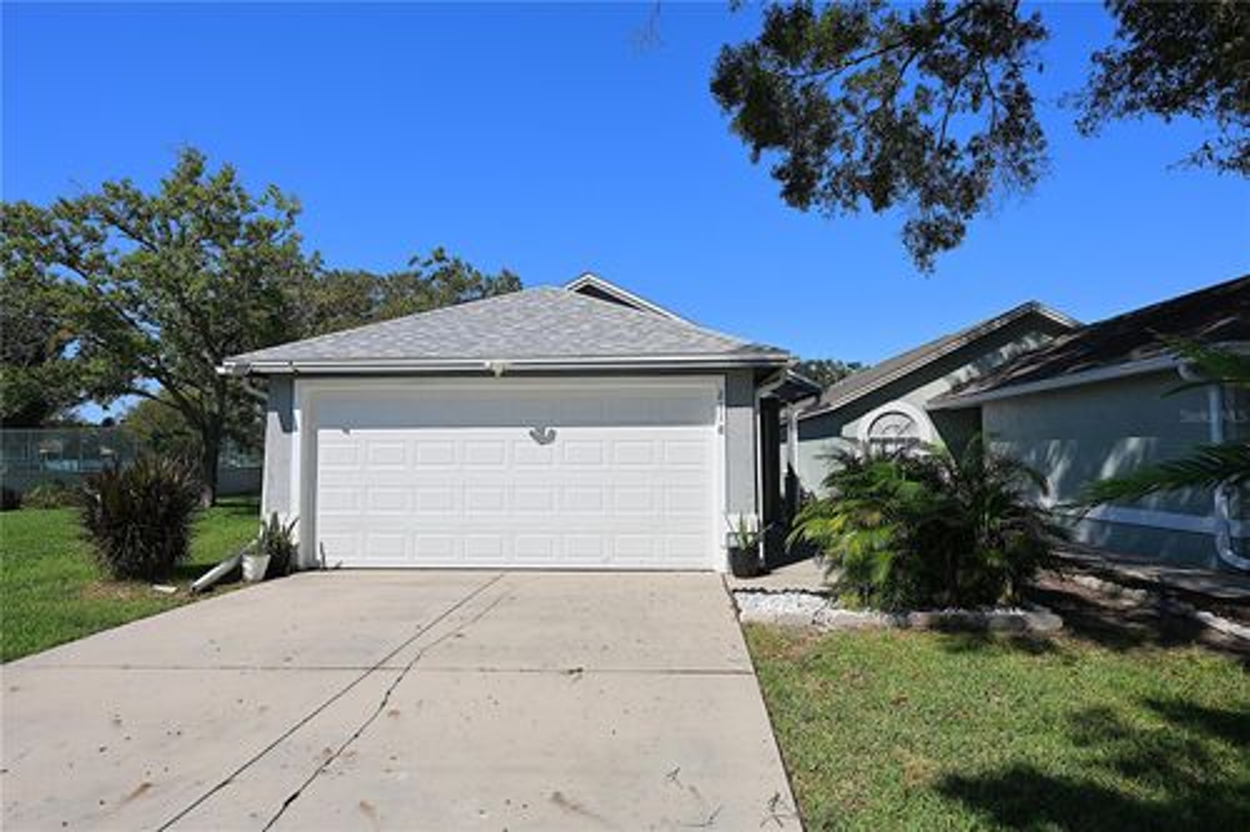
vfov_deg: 63.2
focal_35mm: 20
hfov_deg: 85.4
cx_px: 625
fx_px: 677
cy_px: 416
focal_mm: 19.5
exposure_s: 1/200
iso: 100
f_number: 14
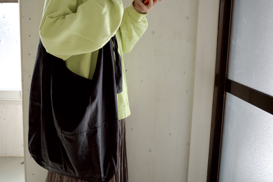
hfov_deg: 51.2
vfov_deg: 35.7
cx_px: 96
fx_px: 281
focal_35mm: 37
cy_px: 68
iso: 200
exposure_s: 1/60
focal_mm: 18.3
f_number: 2.8
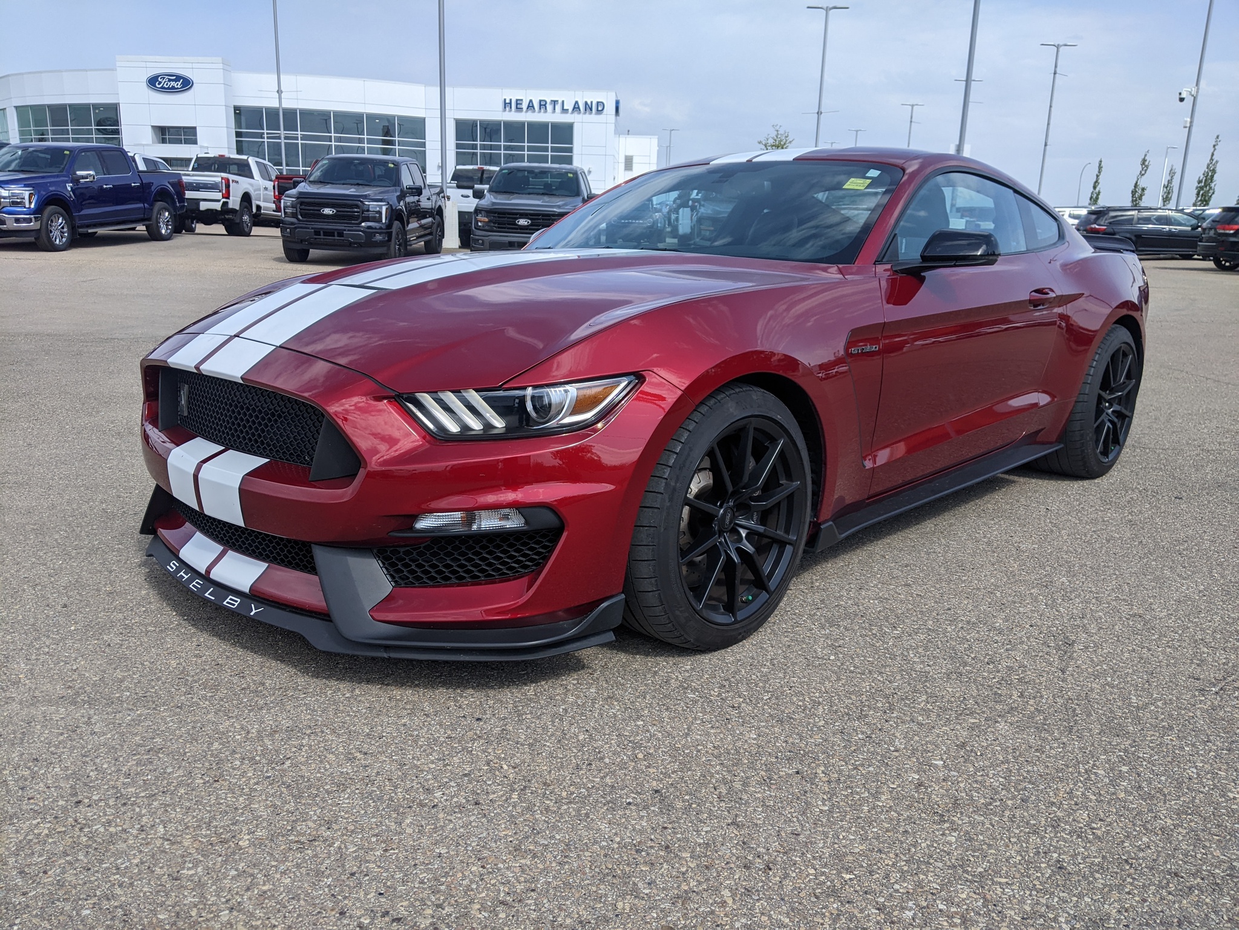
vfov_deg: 51.4
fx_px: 966
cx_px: 620
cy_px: 465
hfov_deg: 65.3
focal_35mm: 27
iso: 62
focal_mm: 4.44
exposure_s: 1/3356
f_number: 1.8
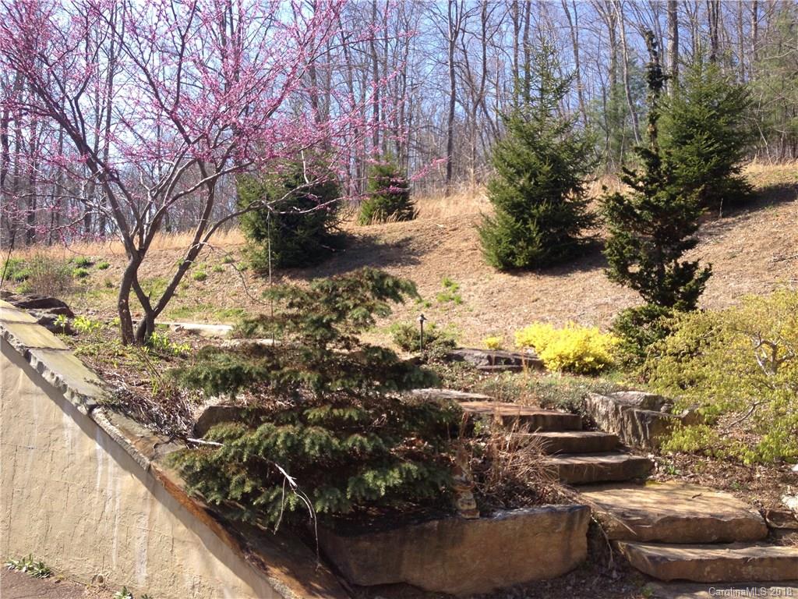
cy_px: 300
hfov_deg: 52.6
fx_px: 807
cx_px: 399
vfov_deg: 40.7
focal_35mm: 35
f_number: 2.4
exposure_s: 1/521
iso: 50
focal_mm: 4.28
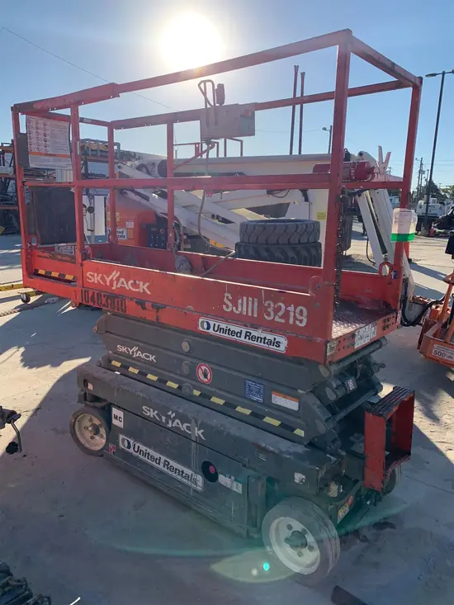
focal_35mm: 26
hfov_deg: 53.1
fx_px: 455
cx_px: 227
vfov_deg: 67.3
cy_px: 302
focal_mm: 4.25
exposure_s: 1/2033
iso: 25
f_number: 1.8
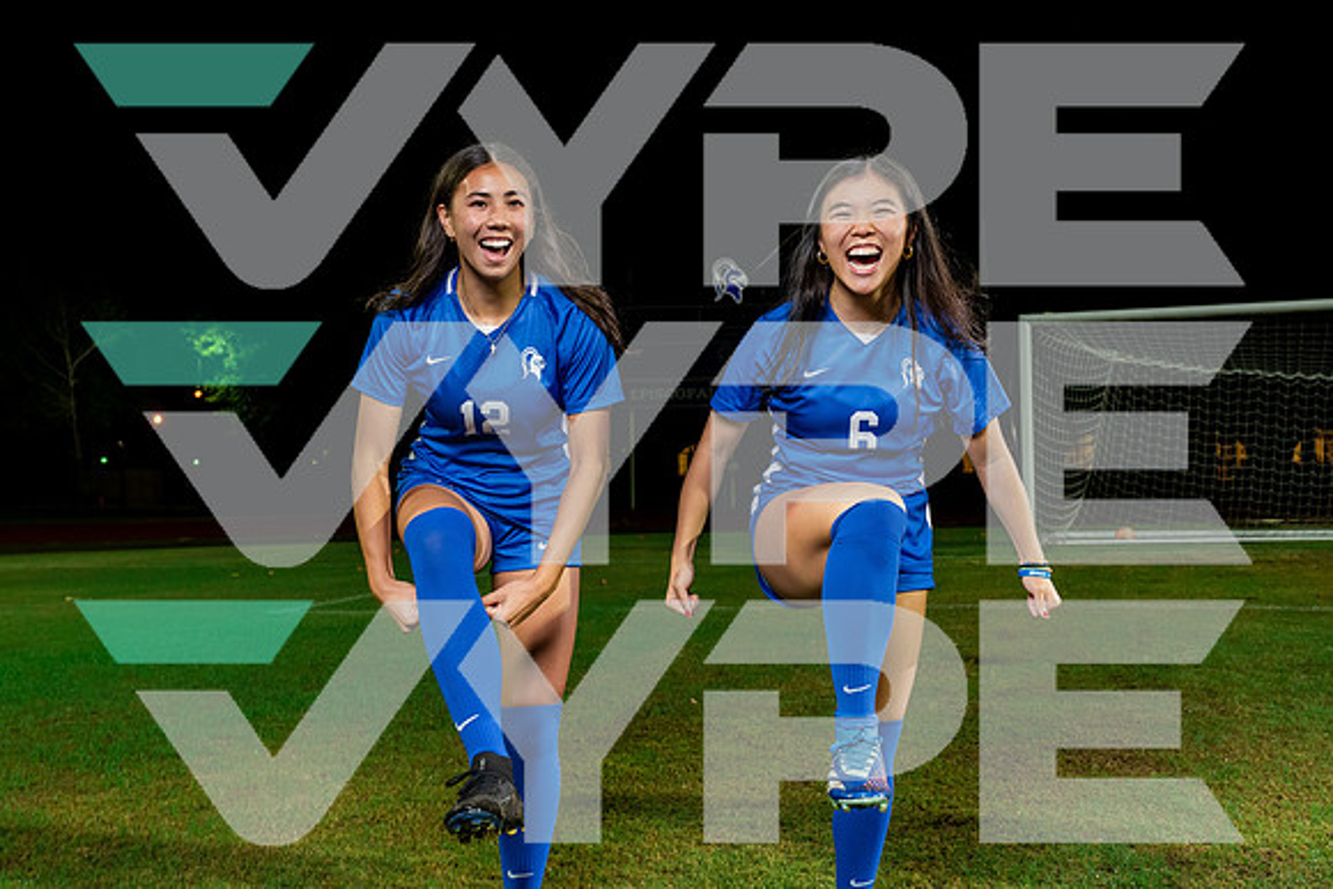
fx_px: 1357
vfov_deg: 36.3
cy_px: 444
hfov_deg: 52.3
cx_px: 666
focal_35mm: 37
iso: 2000
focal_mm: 32
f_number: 5.6
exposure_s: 1/250
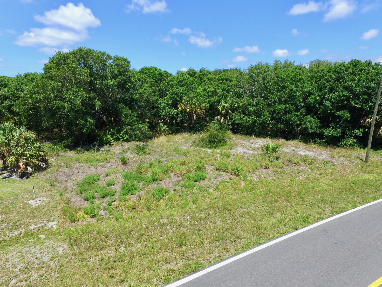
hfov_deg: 81.7
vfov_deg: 66.0
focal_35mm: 20
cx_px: 191
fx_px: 221
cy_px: 144
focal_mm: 3.61
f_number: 2.8
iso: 100
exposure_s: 1/765
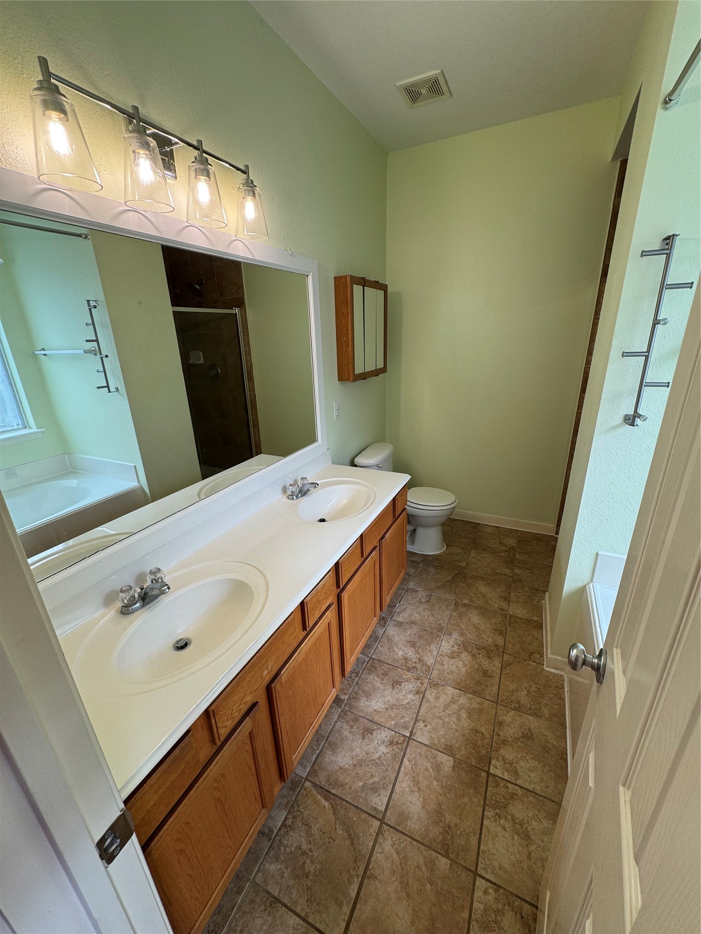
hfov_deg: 85.7
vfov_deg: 102.1
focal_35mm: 14
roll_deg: +2.7
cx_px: 350
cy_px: 467
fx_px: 378
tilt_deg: -18.6
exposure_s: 1/120
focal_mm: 2.22
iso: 64
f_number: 2.2
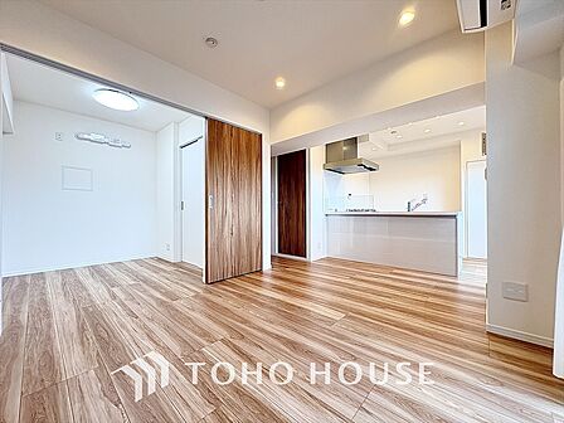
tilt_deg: +0.2
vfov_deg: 85.7
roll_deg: +0.5
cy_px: 212
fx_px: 228
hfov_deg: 102.1
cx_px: 282
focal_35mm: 14
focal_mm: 2.22
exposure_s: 1/100
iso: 200
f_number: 2.2
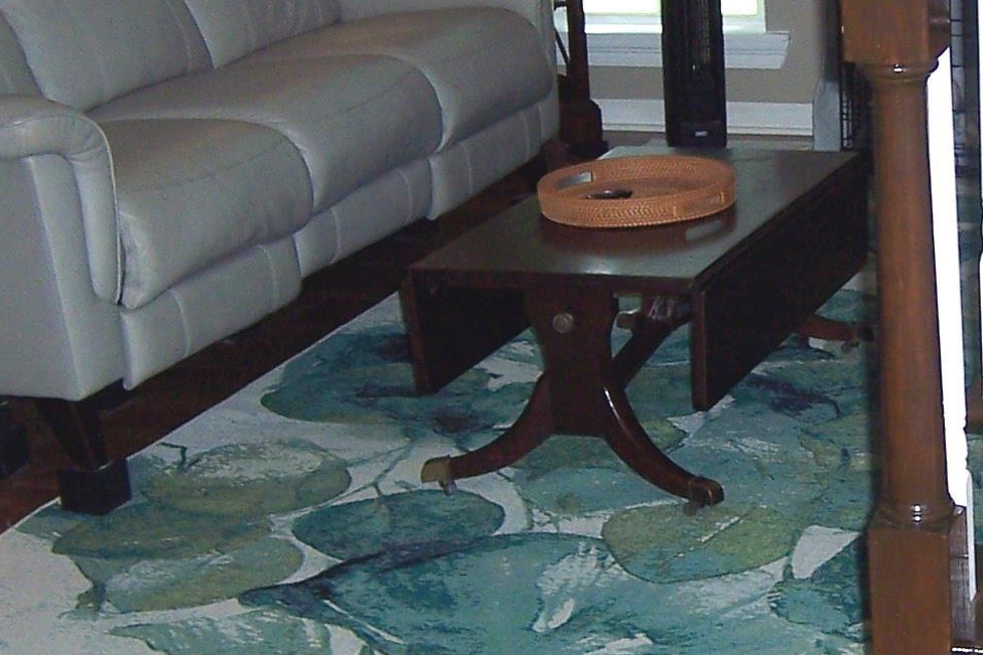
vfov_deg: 16.9
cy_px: 298
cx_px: 828
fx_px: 2212
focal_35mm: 81
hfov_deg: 24.5
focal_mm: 5.5
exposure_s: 1/60
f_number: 2.8
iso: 80
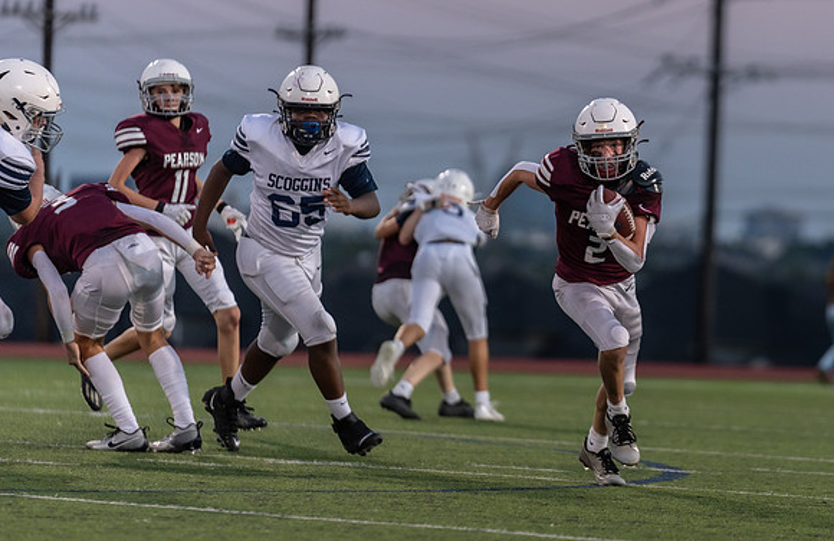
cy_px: 242
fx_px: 7024
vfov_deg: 4.4
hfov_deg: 6.8
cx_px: 630
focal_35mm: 306
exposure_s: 1/640
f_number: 2.8
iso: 800
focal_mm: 200
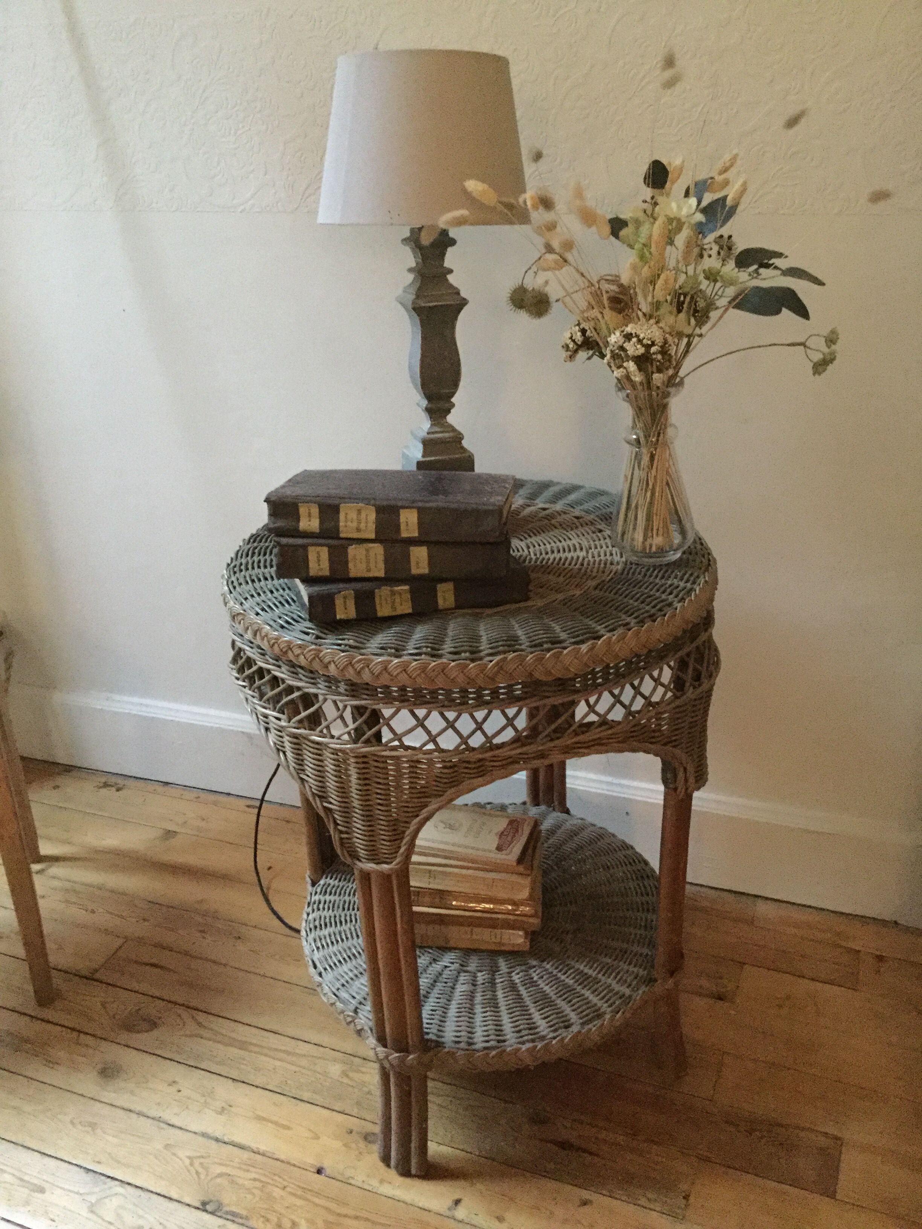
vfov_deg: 58.4
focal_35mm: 31
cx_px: 461
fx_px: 1101
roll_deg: -0.1
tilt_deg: -24.5
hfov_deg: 45.4
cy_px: 614
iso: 640
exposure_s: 1/17
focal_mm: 3.3
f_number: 2.4
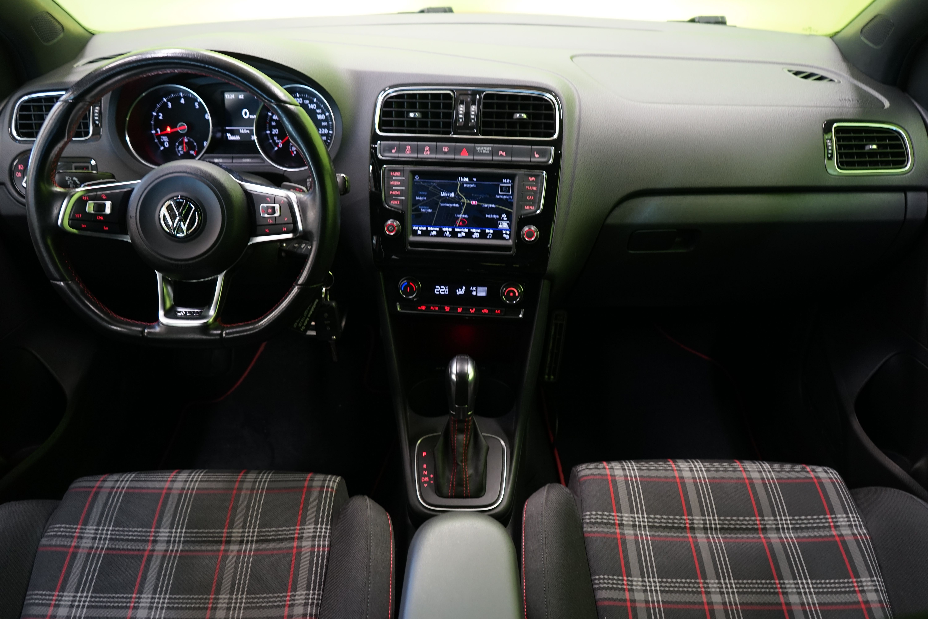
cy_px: 310
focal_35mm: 28
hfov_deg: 65.5
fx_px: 722
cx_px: 464
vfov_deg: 46.4
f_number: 4.5
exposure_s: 1/10
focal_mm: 28
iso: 800
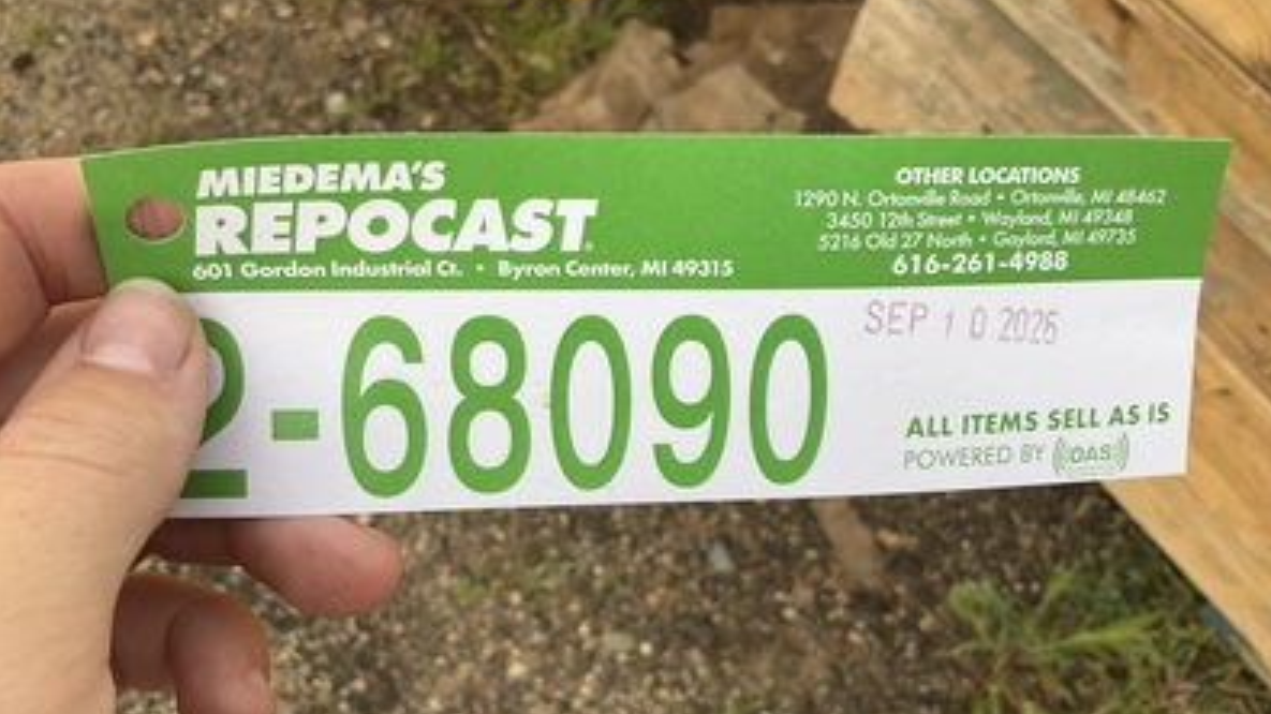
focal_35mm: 32
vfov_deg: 36.6
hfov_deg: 61.0
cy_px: 338
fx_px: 1078
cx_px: 637
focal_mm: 3
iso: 20
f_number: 1.8
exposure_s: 1/122
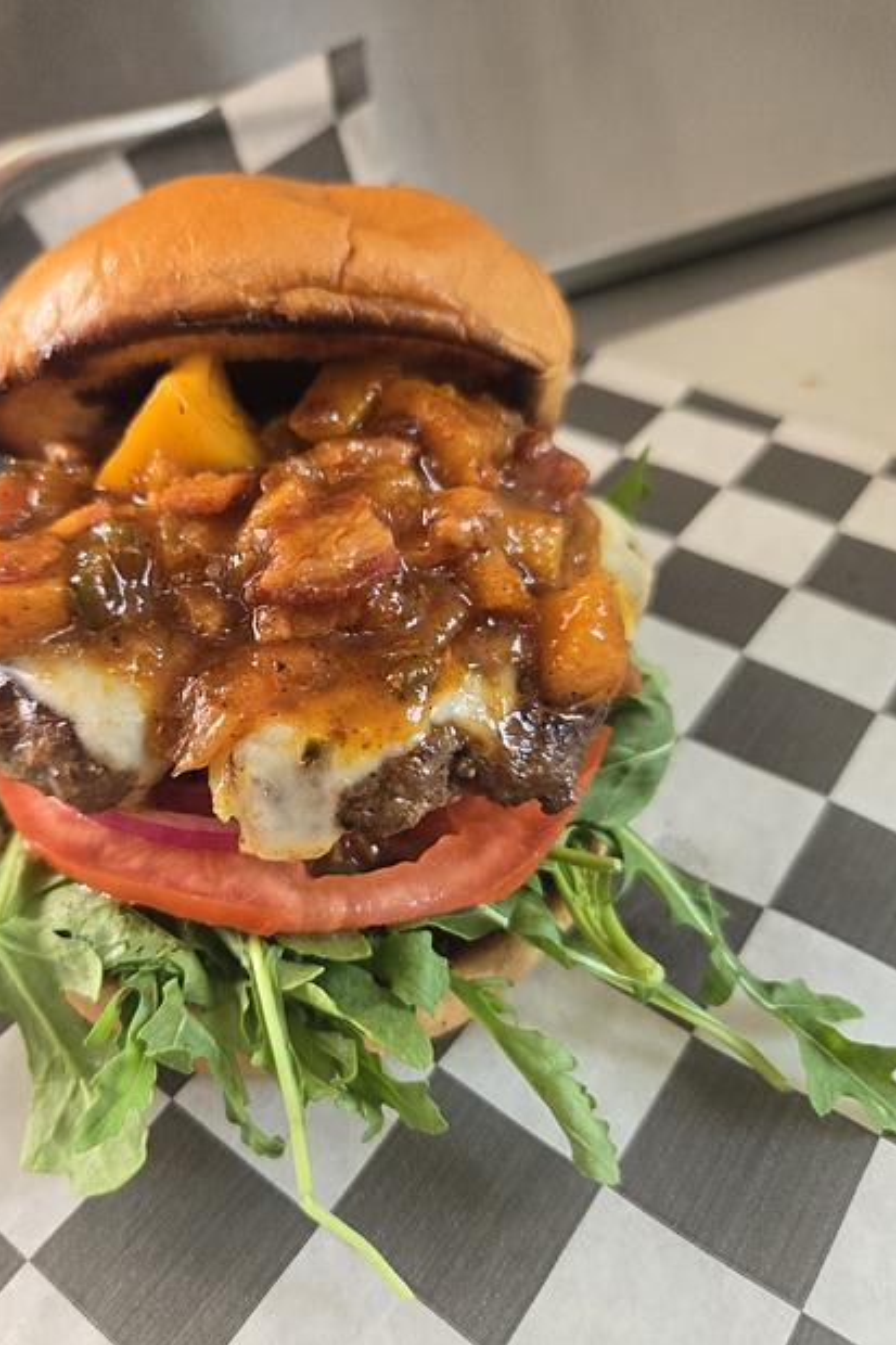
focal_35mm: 27
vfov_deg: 67.4
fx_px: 1008
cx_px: 344
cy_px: 688
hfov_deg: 47.5
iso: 200
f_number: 1.8
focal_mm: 5.4
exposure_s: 1/120
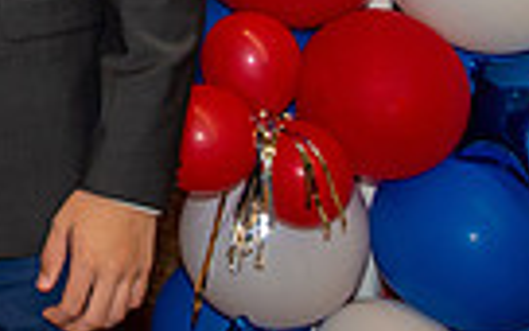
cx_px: -210
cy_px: -241
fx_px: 1759
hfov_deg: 16.0
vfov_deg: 10.2
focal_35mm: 122
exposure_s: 1/160
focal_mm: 28
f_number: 5
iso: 2000
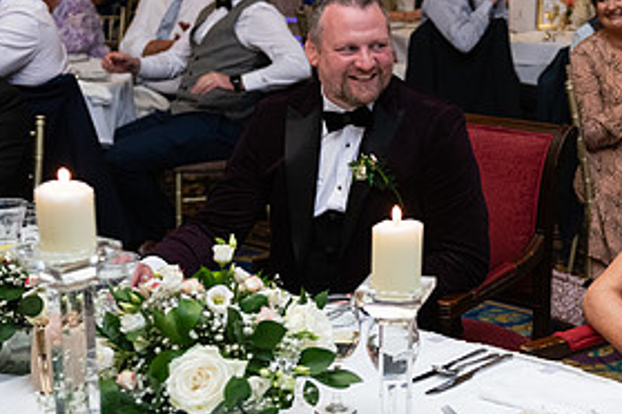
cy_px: 193
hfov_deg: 25.1
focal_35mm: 79
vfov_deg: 17.3
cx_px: 524
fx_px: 1365
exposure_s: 1/160
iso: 800
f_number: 3.5
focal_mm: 38
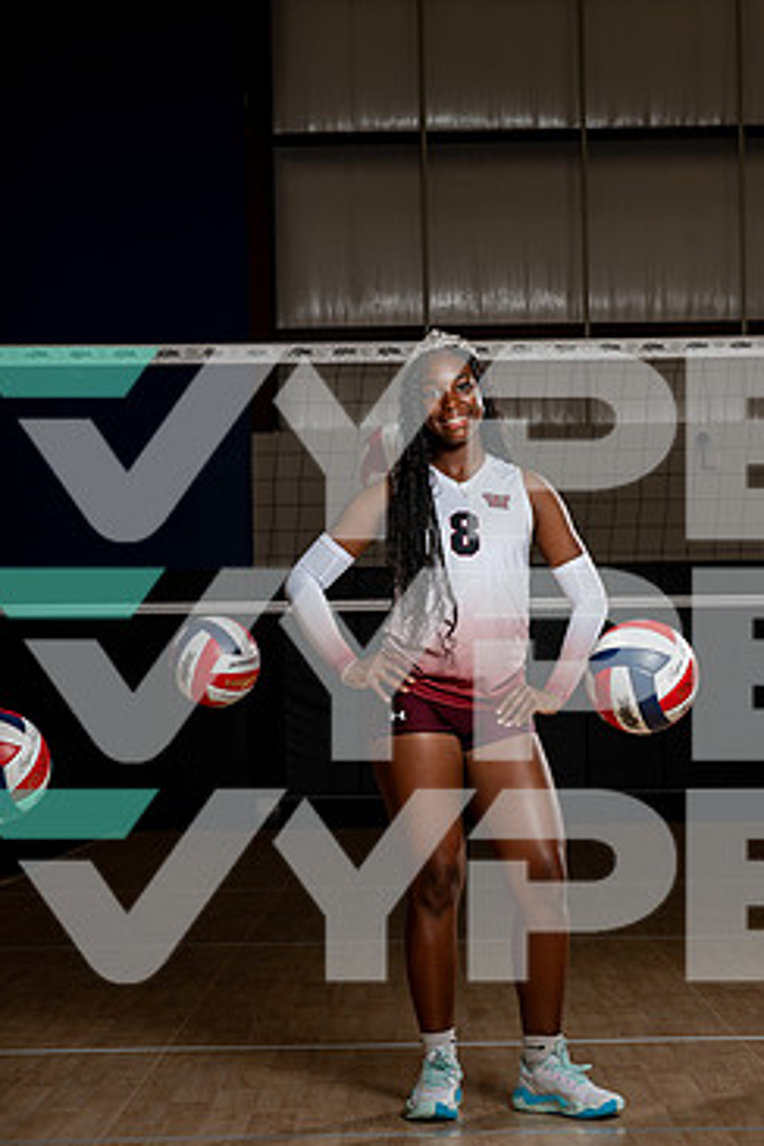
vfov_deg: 23.6
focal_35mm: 86
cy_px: 667
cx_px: 438
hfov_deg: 15.9
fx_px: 2737
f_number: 8
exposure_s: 1/250
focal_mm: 70
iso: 100
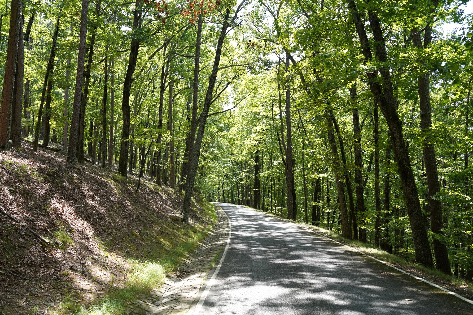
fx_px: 407
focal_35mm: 31
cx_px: 236
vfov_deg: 42.3
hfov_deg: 60.3
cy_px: 158
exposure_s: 1/100
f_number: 4.5
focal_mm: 31
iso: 100
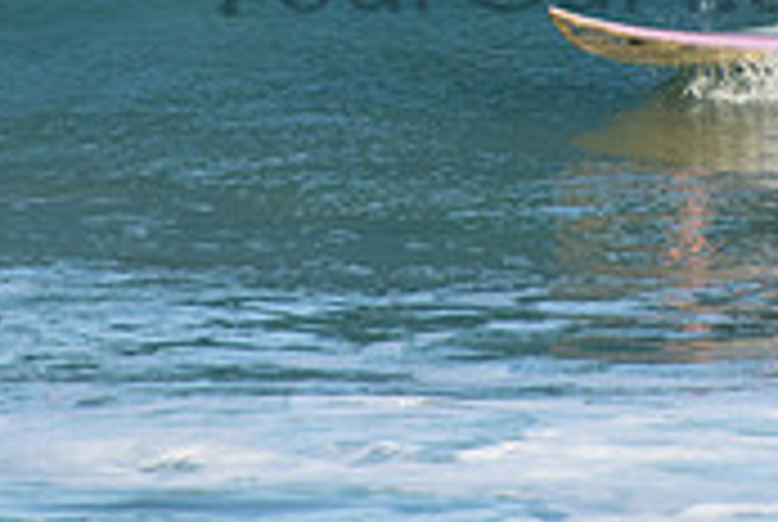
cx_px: 666
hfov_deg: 1.0
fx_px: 43491
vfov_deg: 0.7
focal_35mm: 2009
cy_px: -92
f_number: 5.6
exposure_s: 1/1000
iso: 360
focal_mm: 400
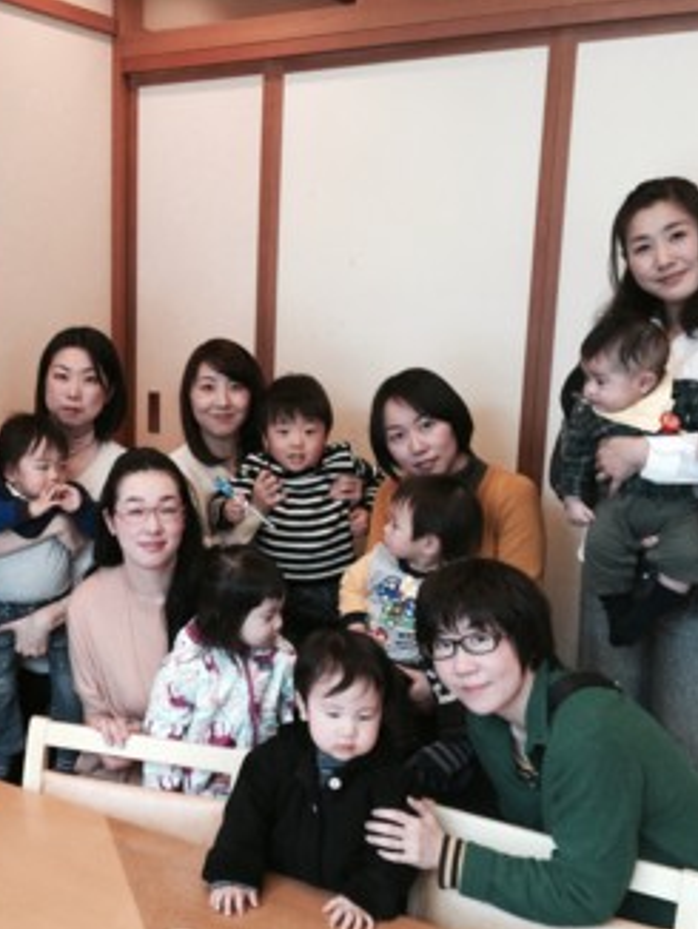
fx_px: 1074
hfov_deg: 34.9
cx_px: 142
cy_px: 479
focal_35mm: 40
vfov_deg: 46.8
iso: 40
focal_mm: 4.15
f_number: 2.2
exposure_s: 1/15
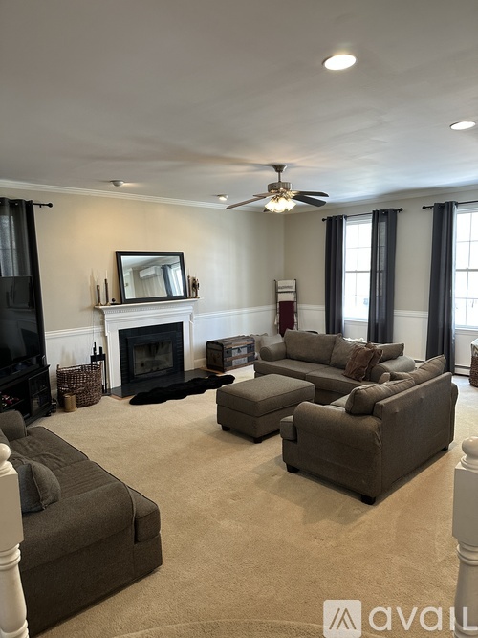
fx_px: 442
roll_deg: +2.0
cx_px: 239
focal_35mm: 24
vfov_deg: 71.6
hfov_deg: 56.8
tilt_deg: -7.3
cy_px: 319
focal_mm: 6.86
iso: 200
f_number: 1.78
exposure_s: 1/60
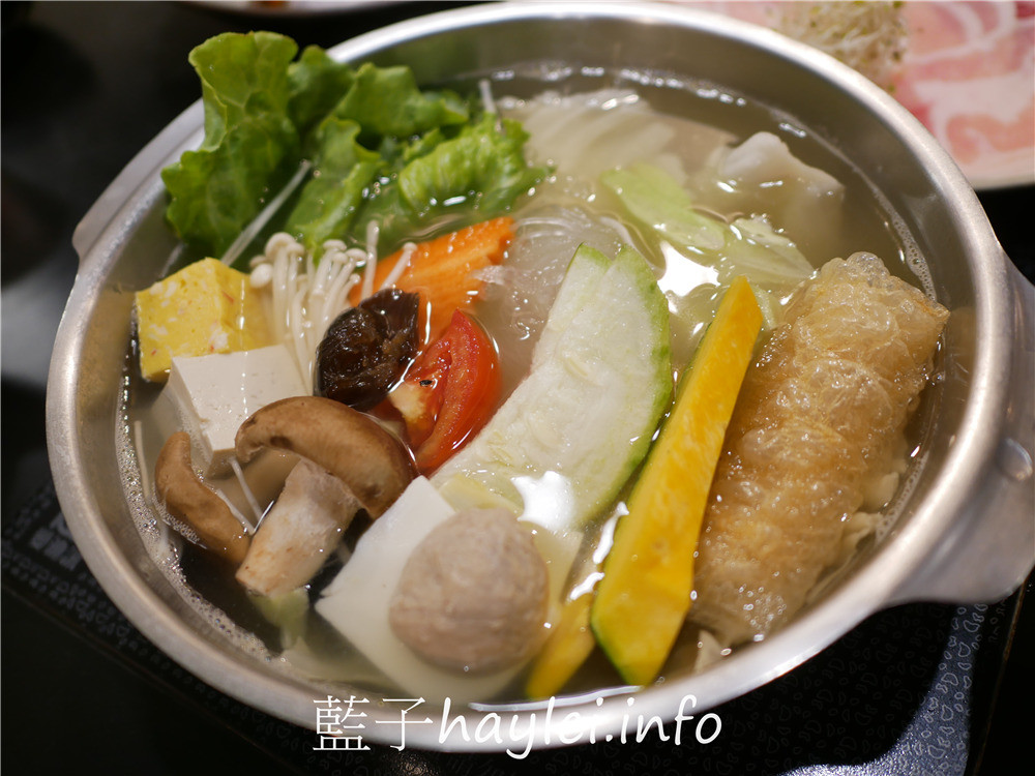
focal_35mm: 30
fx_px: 897
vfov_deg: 46.8
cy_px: 388
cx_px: 518
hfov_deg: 60.0
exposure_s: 1/80
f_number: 1.7
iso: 200
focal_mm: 15
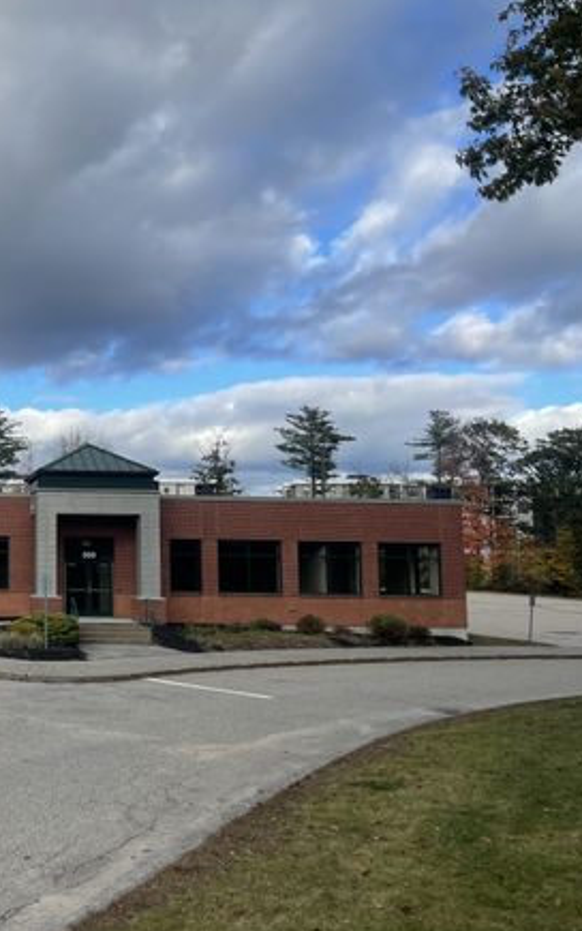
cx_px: -32
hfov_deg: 30.6
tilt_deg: +3.9
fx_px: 964
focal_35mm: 38
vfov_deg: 51.5
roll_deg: -0.1
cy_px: 462
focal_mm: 4.2
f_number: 1.6
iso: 32
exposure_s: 1/2882
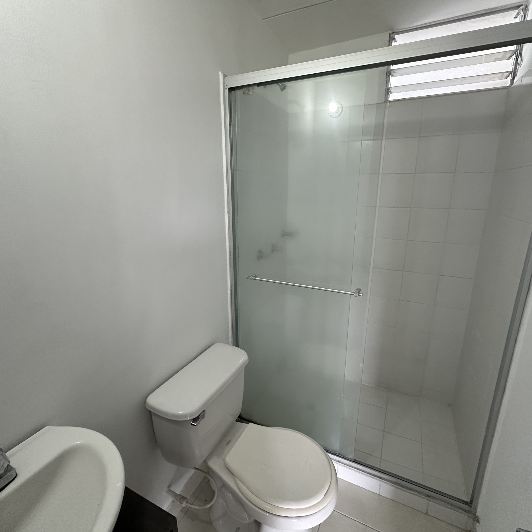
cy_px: 263
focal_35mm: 17
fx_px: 296
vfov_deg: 84.0
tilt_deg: -14.1
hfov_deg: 84.0
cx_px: 266
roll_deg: +0.5
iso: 200
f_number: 2.2
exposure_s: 1/99
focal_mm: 2.22
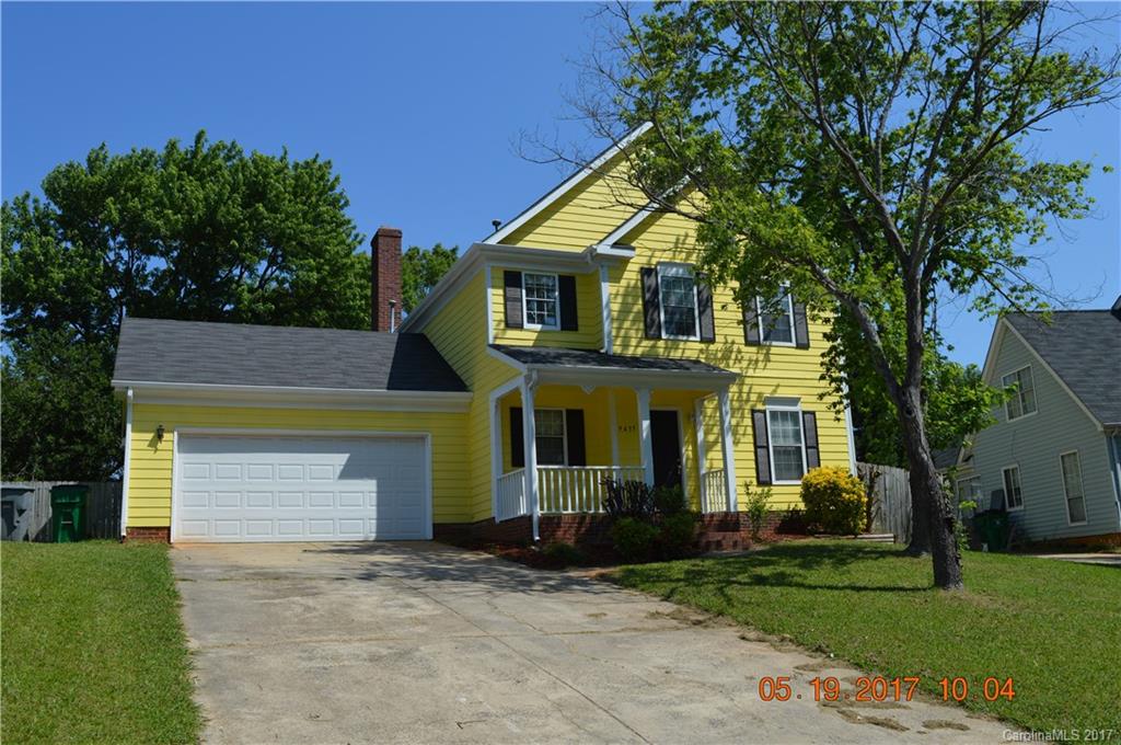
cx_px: 560
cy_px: 372
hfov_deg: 57.3
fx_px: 1026
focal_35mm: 33
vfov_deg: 39.9
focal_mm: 22
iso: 100
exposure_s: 1/400
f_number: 9
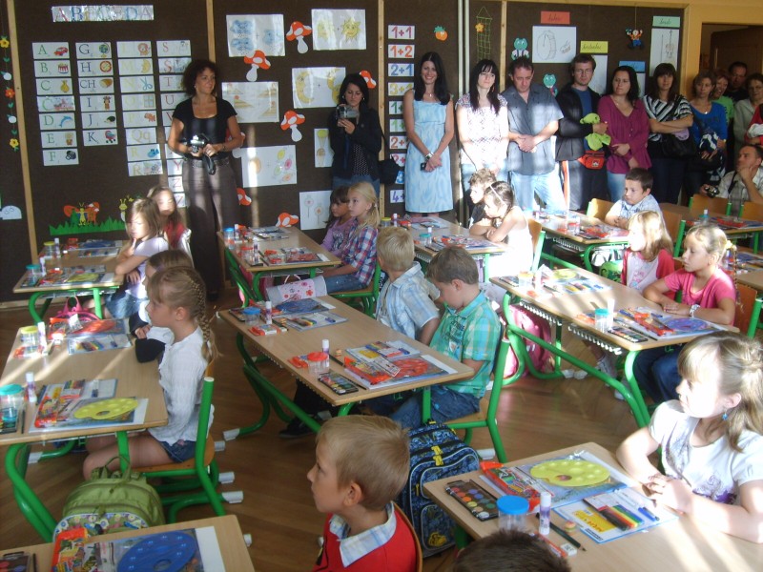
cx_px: 382
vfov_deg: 40.7
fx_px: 771
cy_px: 286
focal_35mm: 35
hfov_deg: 52.6
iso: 56
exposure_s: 1/30
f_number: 2.8
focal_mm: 5.8
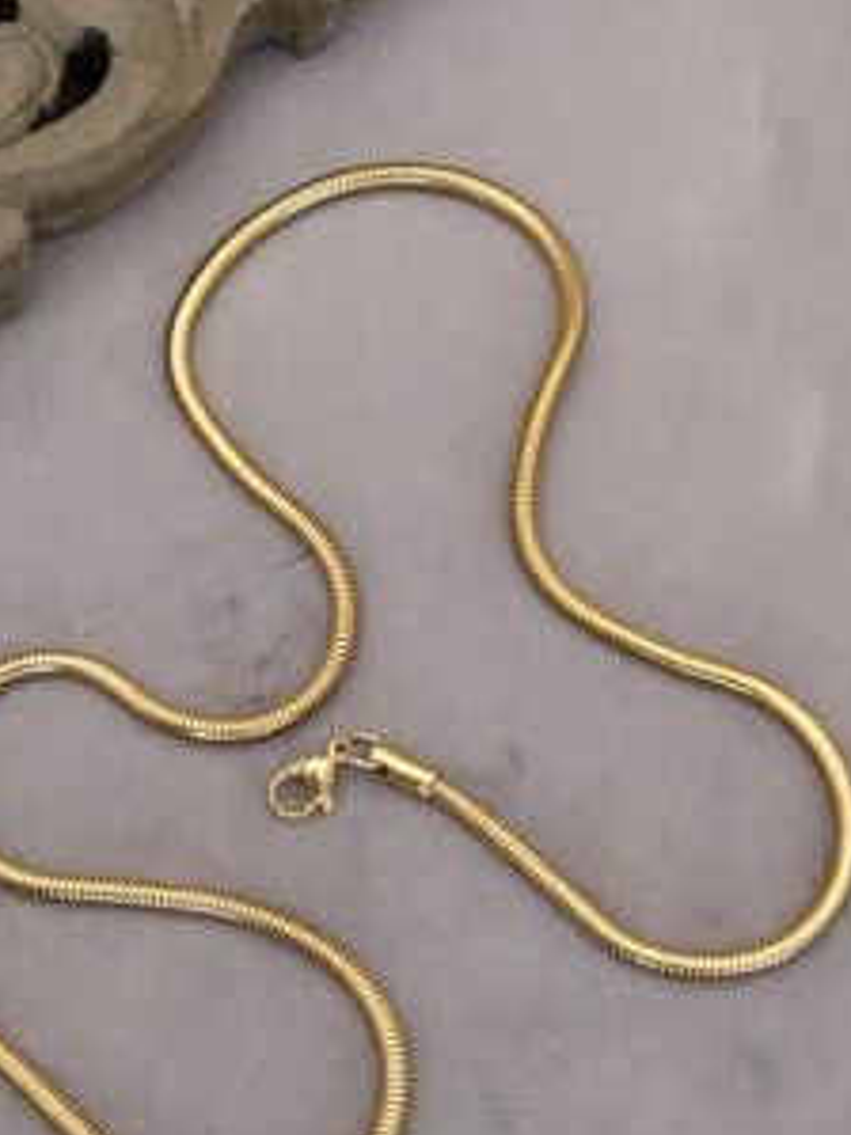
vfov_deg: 47.8
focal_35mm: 39
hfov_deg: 36.3
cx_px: 262
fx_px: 1279
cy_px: 640
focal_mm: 4.25
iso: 2000
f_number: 1.7
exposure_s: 1/14
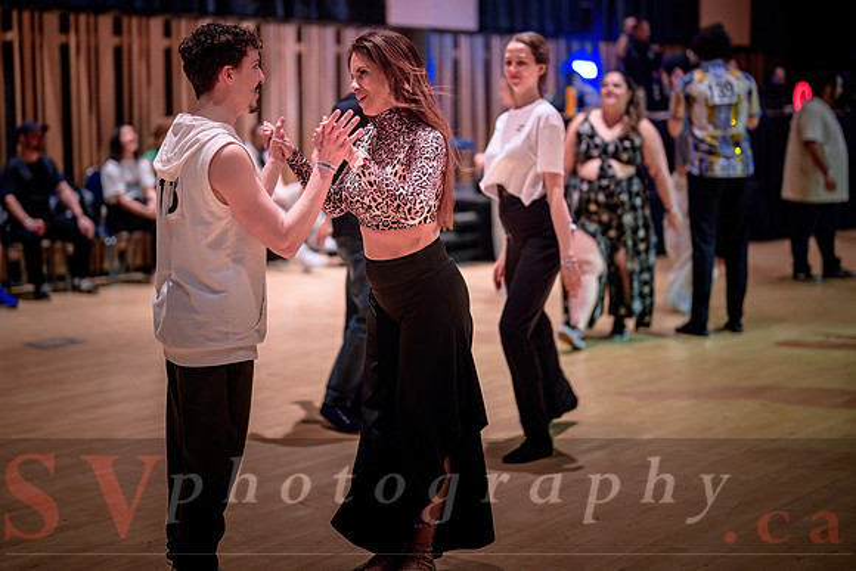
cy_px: 233
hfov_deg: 33.8
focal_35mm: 59
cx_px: 387
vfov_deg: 22.9
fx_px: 1407
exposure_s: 1/200
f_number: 1.2
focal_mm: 50
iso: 1250
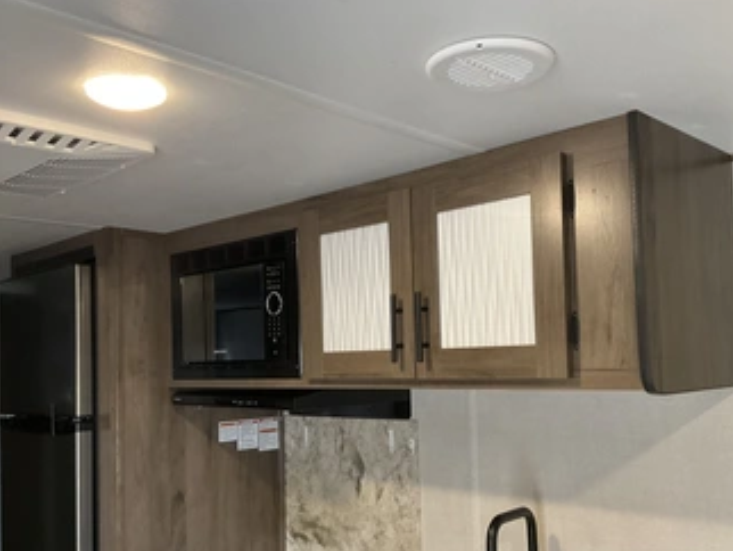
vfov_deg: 39.5
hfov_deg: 51.3
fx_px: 763
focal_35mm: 36
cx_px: 376
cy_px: 337
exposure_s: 1/60
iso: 200
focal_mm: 3
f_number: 1.8
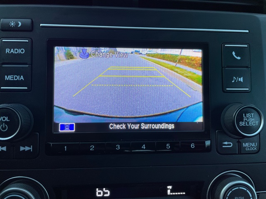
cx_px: 133
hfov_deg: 67.3
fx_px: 200
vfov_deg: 53.1
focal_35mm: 26
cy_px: 100
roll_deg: -2.4
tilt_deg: -32.6
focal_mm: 4.2
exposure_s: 1/121
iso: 64
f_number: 1.6
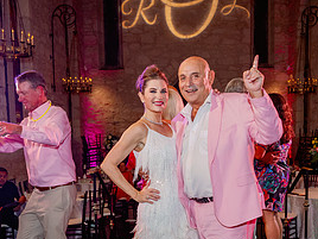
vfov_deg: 28.5
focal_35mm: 50
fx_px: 459
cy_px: 190
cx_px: 192
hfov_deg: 38.0
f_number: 3.5
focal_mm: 24
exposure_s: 1/160
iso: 1600
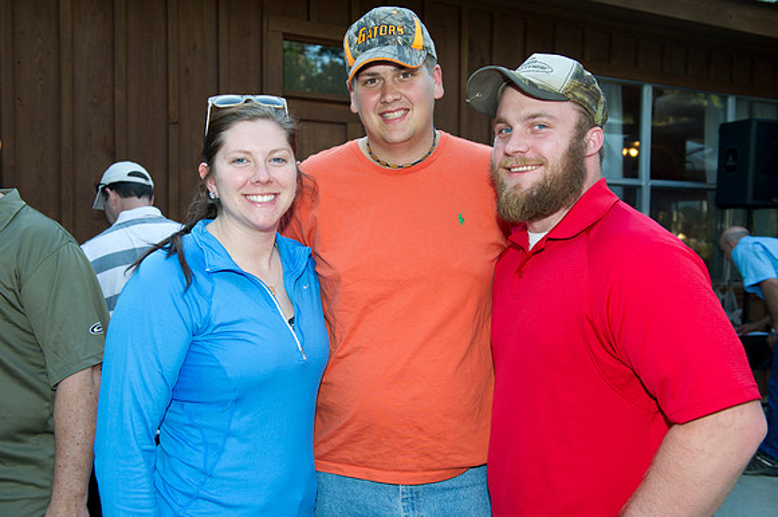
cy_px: 258
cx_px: 389
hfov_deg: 53.2
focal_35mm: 36
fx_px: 778
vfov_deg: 36.8
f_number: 5
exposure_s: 1/160
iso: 320
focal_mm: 36
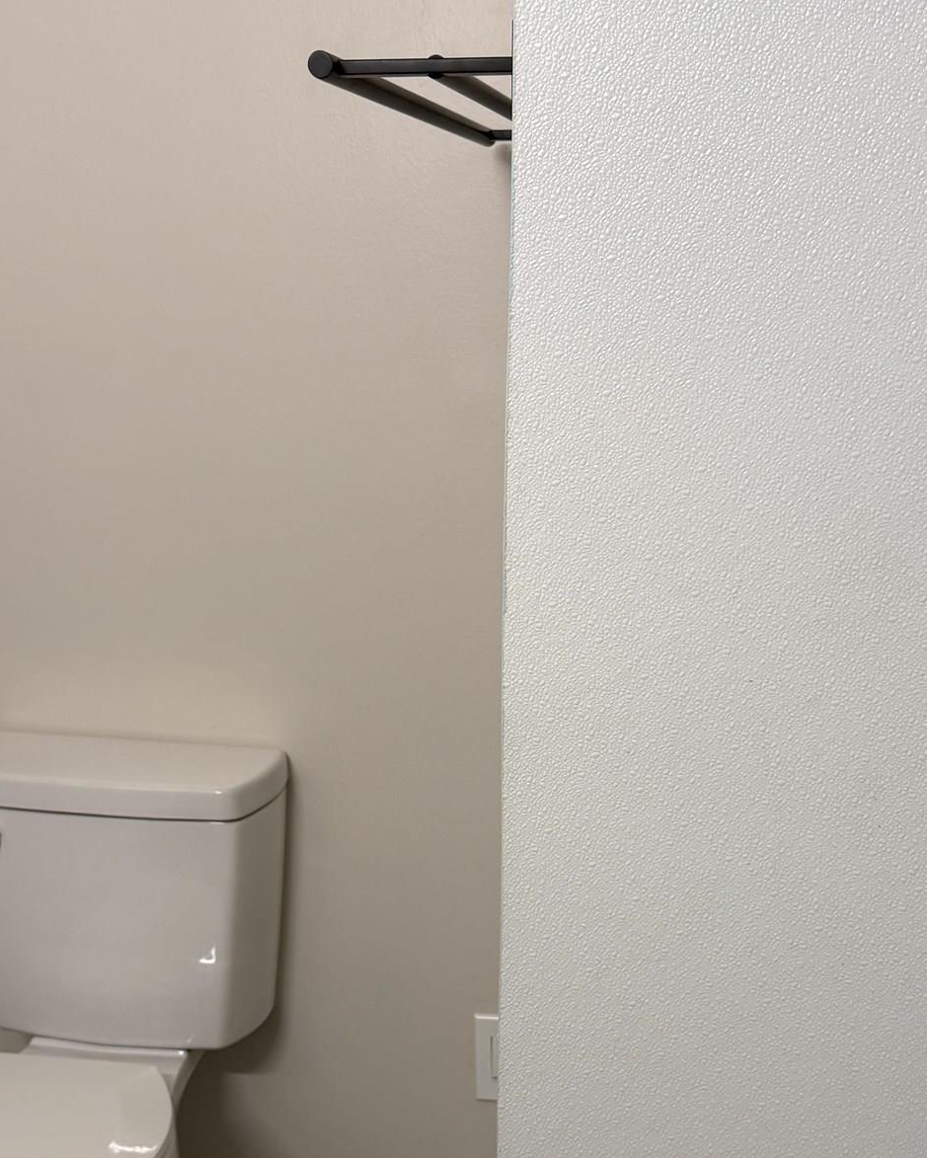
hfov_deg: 32.8
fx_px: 1577
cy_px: 760
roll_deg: -0.2
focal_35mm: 46
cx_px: 449
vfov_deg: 39.9
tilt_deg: -16.6
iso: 200
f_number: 1.78
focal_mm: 6.76
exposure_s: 1/120
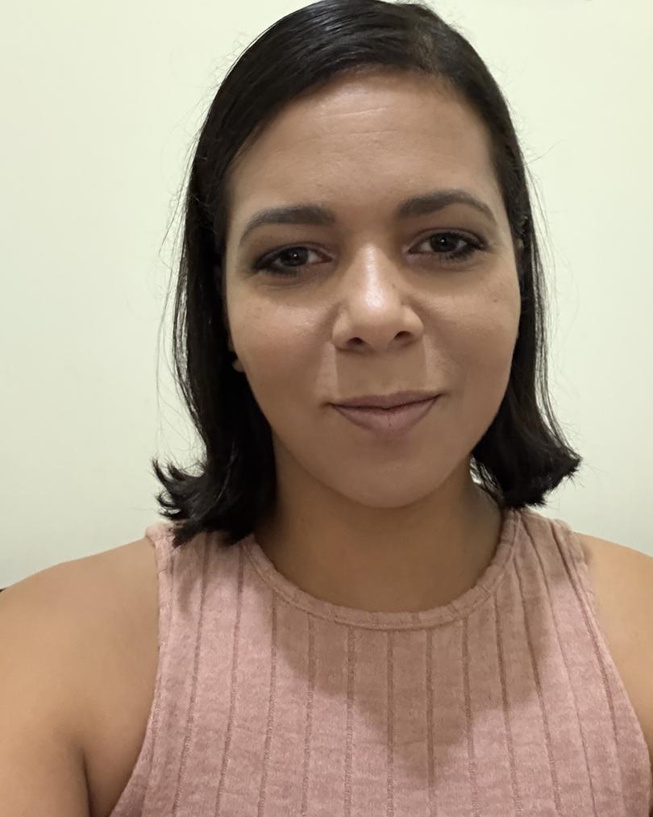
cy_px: 349
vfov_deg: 48.9
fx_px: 894
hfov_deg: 40.1
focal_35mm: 37
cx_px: 368
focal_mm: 2.69
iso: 800
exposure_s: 1/15
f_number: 1.9
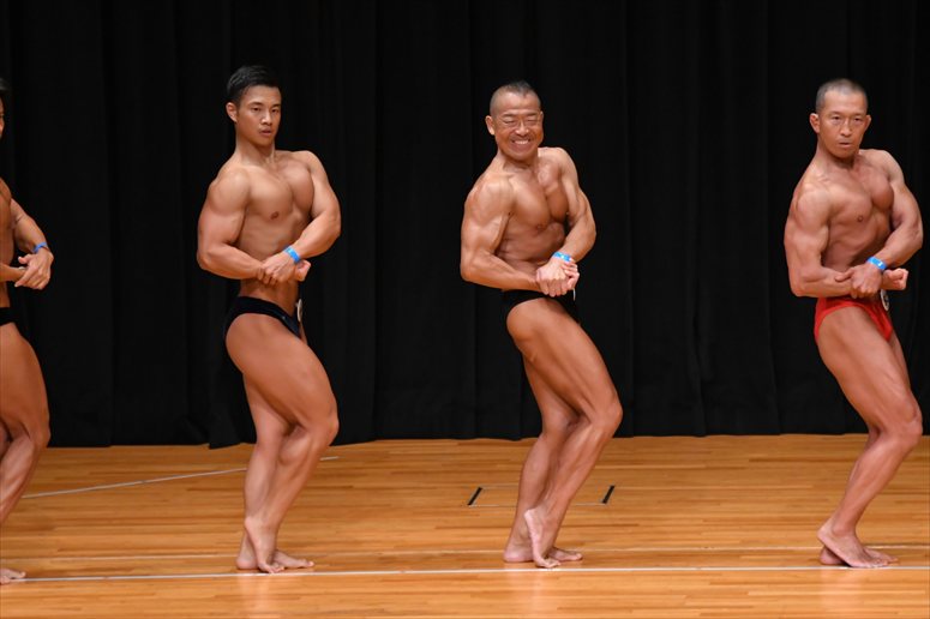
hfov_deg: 7.6
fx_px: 6972
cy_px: 310
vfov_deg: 5.1
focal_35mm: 270
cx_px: 465
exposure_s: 1/400
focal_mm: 180
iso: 3200
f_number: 5.6
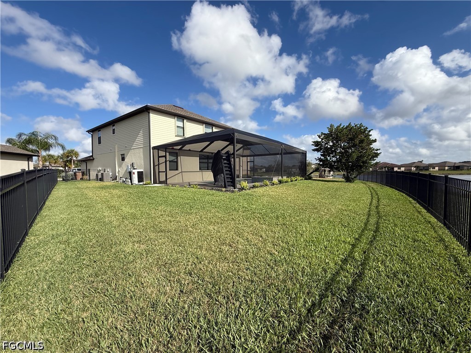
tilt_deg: -2.2
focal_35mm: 14
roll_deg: +0.3
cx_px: 236
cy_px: 176
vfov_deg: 85.7
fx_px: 190
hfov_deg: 102.1
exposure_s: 1/2506
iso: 50
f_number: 2.2
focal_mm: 2.22
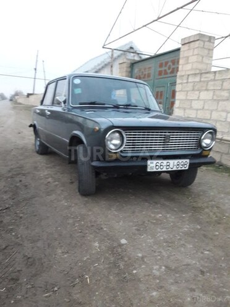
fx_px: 248
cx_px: 115
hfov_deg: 49.7
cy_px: 154
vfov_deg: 63.4
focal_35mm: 28
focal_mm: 3.7
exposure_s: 1/17
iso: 500
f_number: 1.9
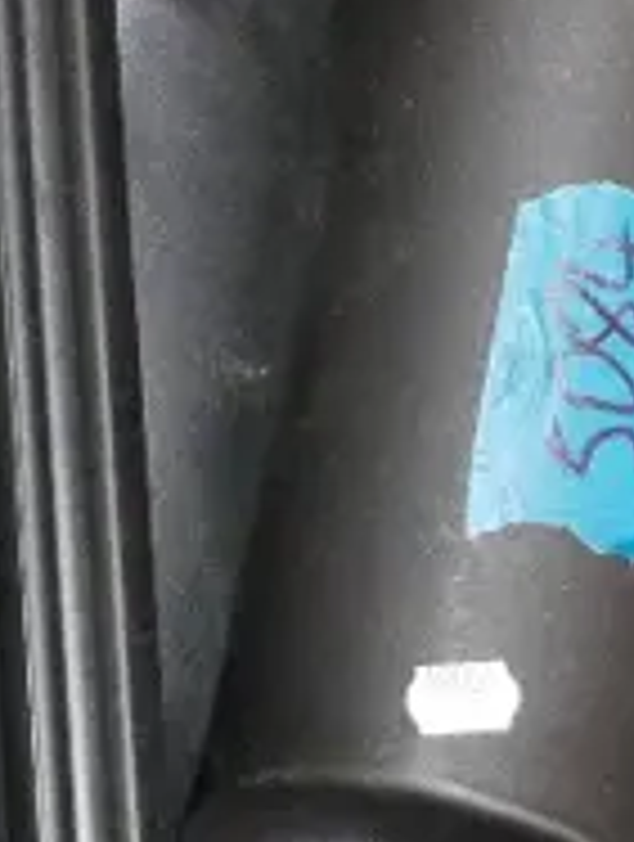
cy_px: 56
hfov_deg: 4.8
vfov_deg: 6.4
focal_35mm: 306
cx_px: -751
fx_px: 7447
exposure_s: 1/80
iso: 3200
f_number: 4.7
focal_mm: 28
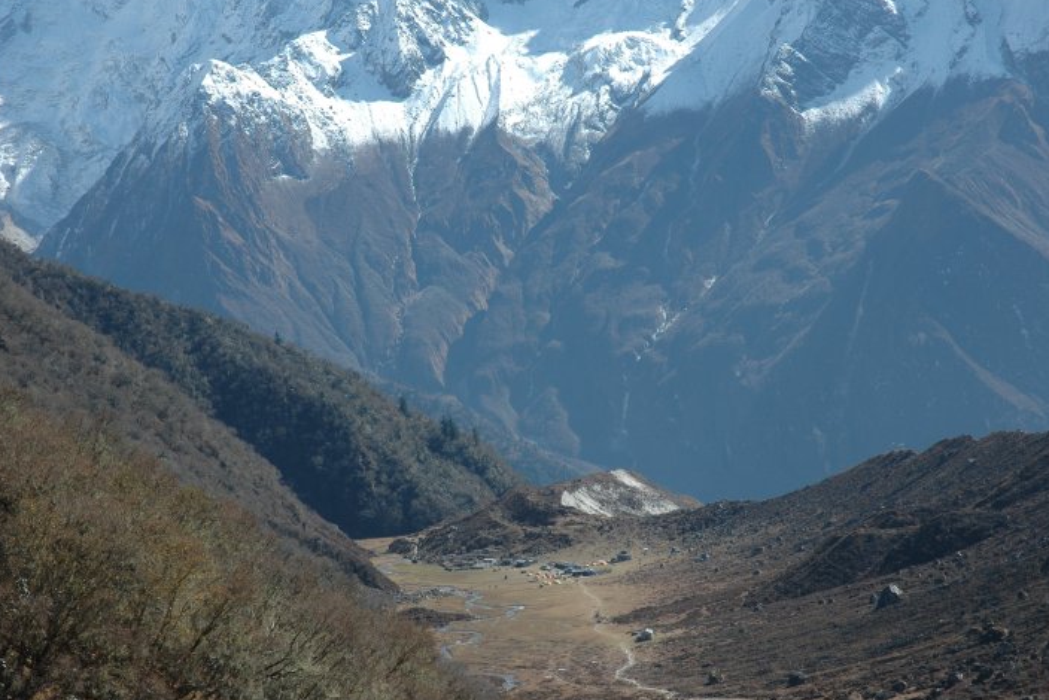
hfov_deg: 22.1
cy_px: 347
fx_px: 2682
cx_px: 524
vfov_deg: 14.9
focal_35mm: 92
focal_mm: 60
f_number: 9
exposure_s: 1/320
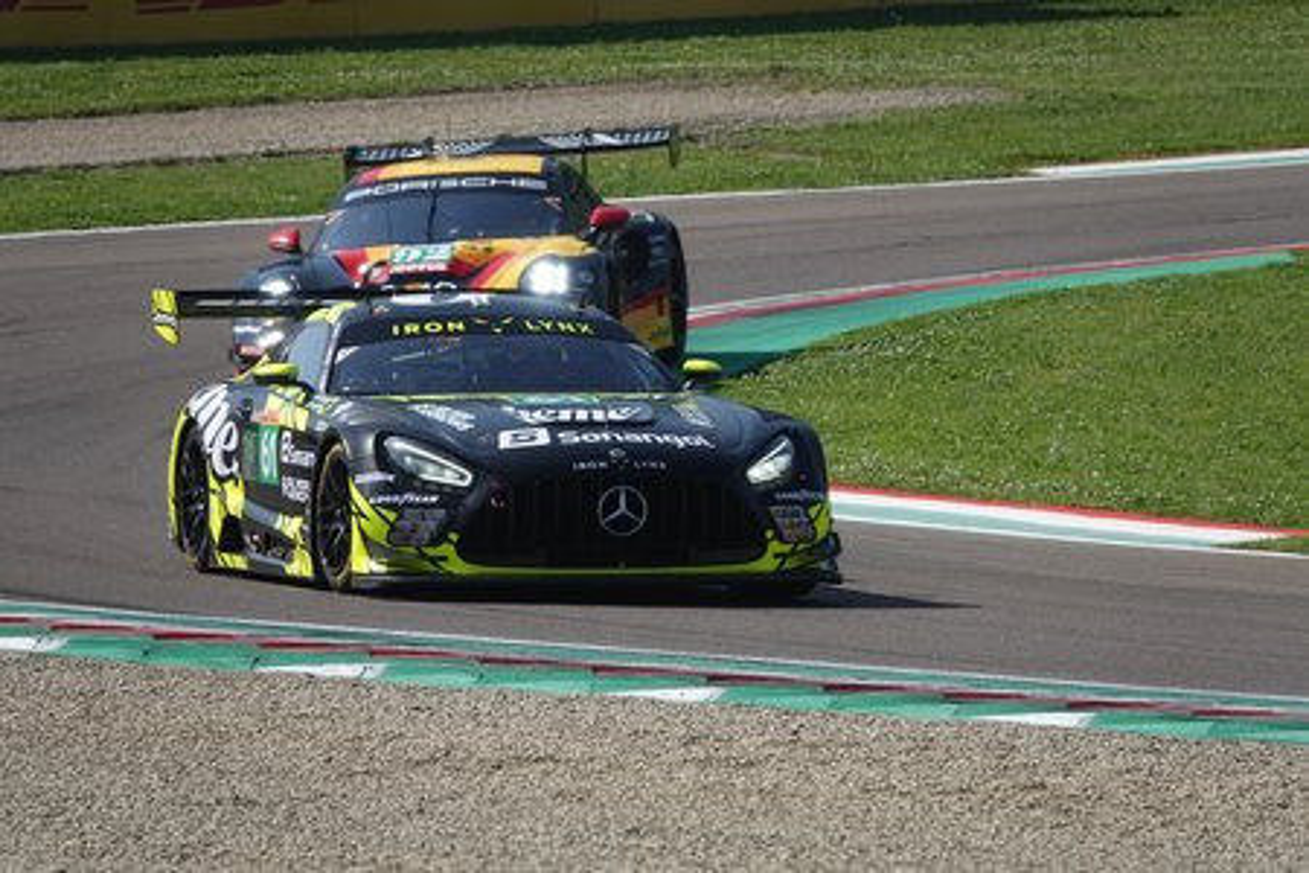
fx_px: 17634
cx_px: 654
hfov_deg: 4.3
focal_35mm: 485
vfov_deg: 2.8
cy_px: 436
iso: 100
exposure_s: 1/800
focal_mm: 177.86
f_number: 5
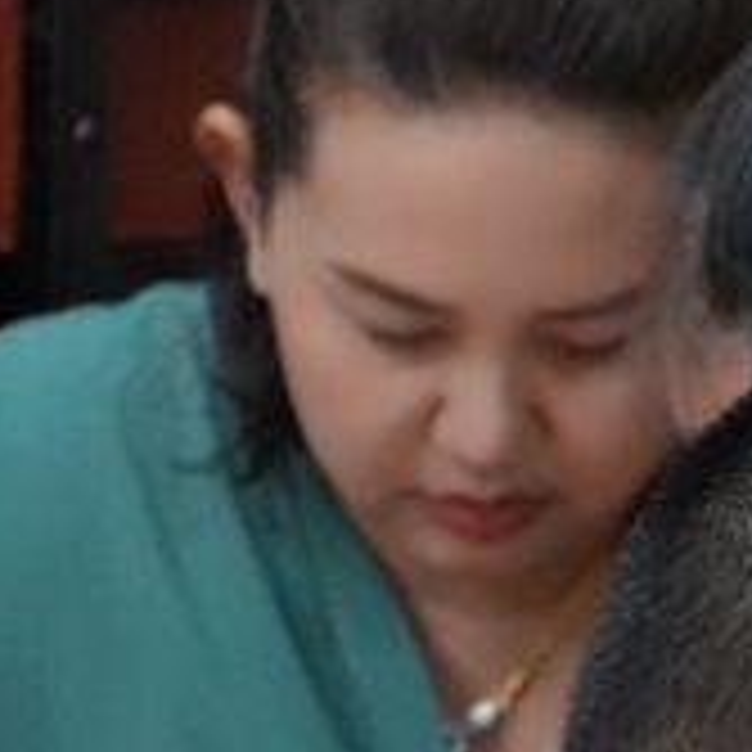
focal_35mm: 876
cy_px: 1250
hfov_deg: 2.0
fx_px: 21519
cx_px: 1657
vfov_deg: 2.0
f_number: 5.6
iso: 6400
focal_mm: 115
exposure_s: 1/125
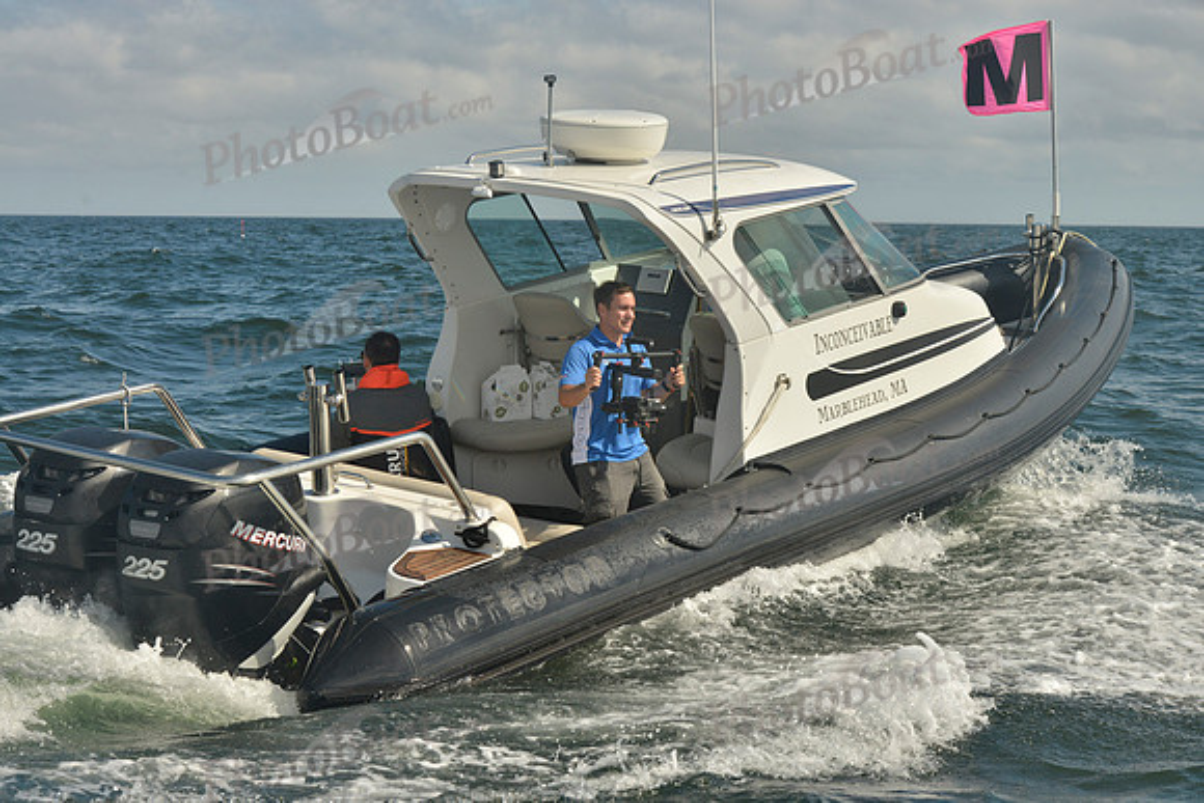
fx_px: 2342
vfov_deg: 19.5
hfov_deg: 28.8
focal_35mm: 70
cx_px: 602
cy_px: 402
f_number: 10
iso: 400
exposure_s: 1/1250
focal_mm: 70
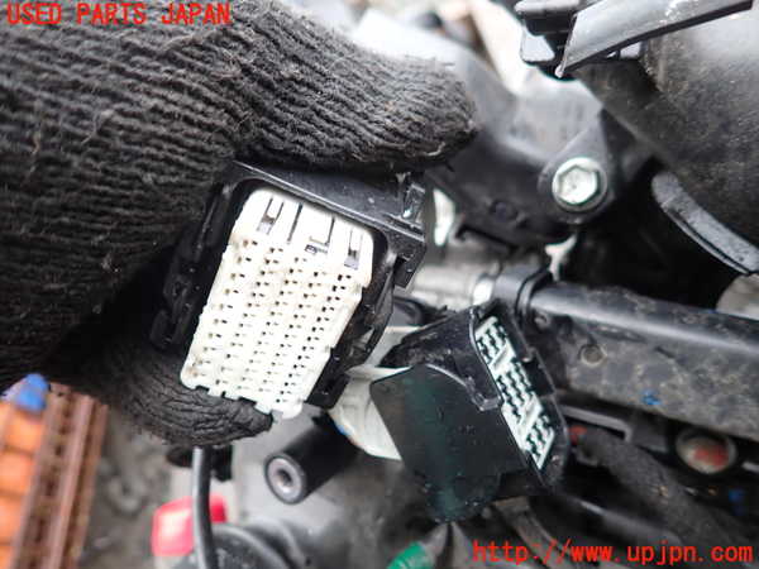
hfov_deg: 69.4
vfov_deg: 54.9
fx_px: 548
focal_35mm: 25
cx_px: 380
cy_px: 284
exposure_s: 1/80
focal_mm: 4.5
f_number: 2
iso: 100
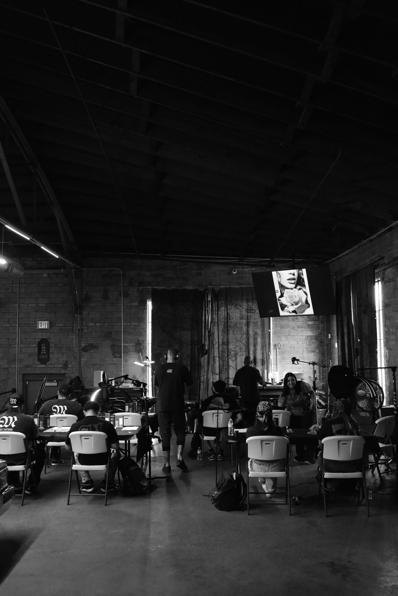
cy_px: 298
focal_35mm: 35
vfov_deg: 54.4
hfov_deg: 37.9
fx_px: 580
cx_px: 199
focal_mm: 23
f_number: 4.5
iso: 8000
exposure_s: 1/400
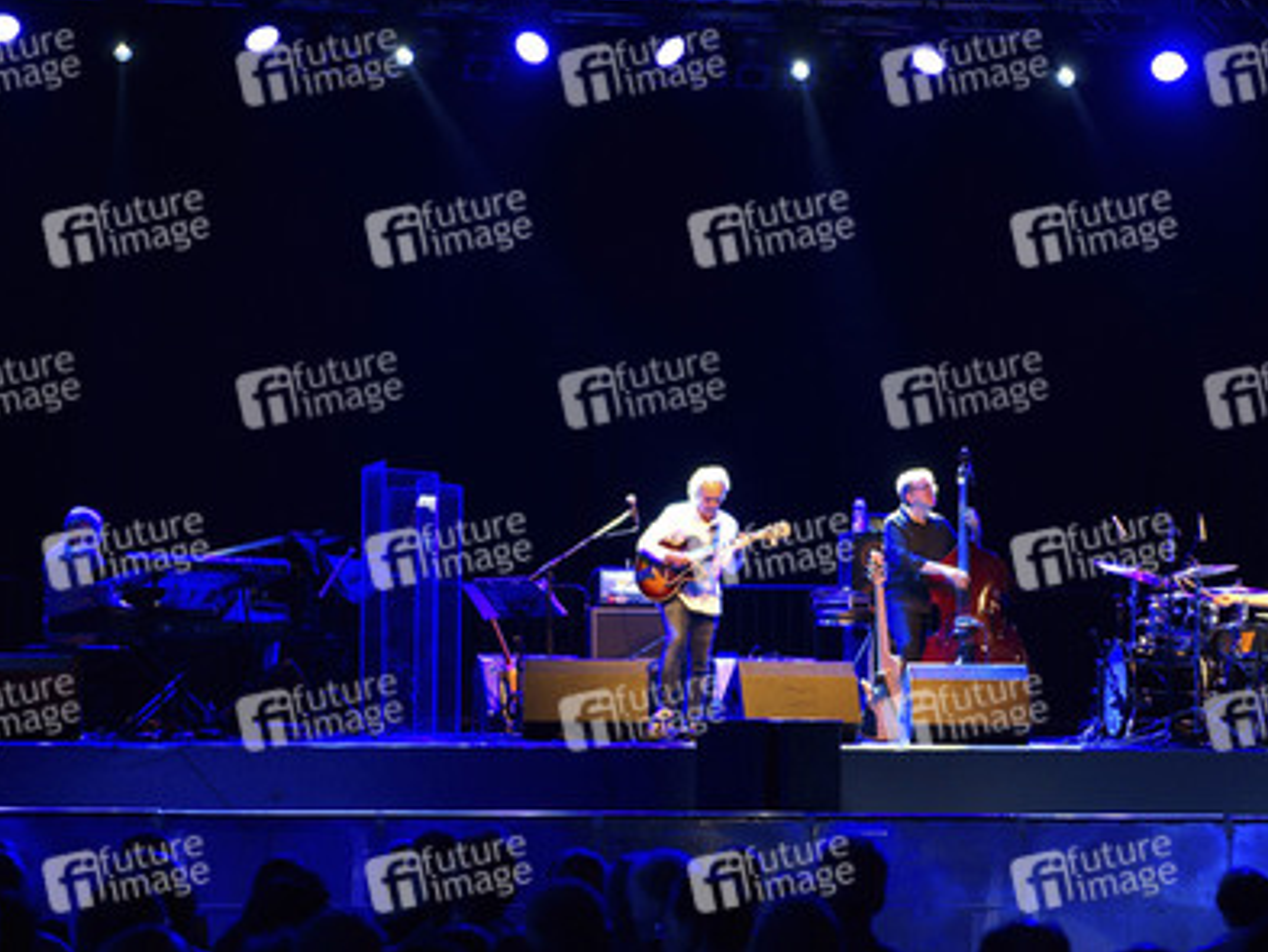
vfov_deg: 19.1
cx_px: 684
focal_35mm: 77
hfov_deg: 25.3
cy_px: 471
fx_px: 2821
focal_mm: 70
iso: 3200
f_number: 2.8
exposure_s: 1/60
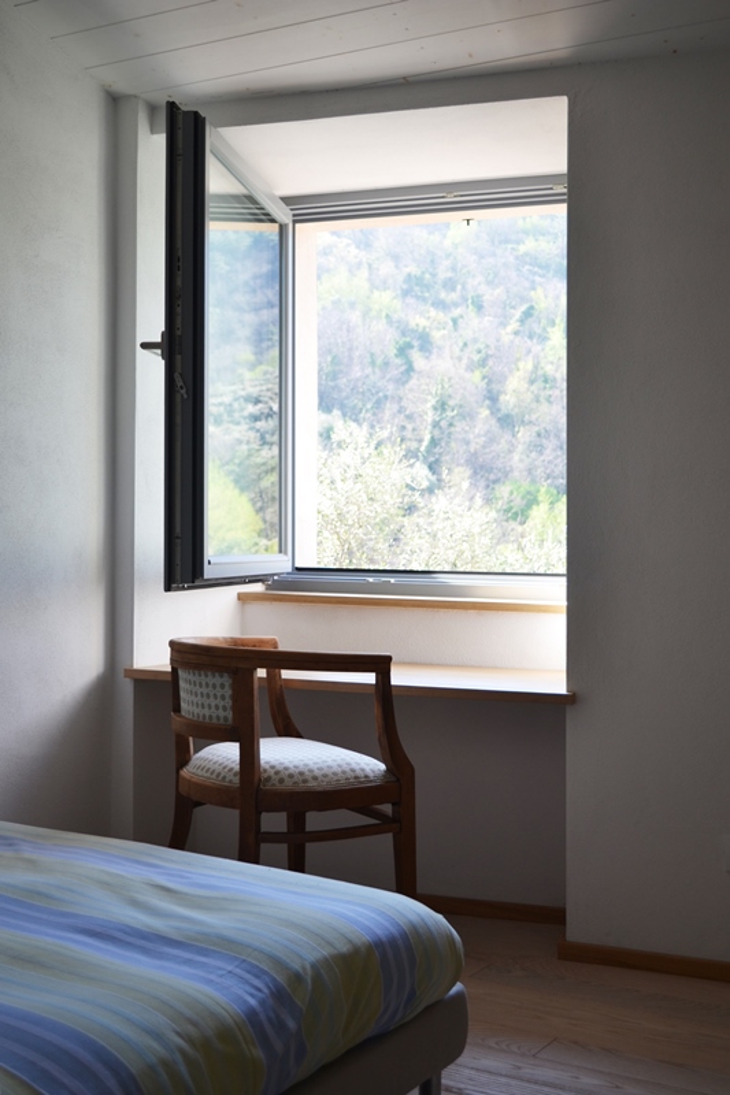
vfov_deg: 46.4
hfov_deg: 31.9
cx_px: 365
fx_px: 1278
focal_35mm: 42
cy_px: 548
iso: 100
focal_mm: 28
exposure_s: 1/80
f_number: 4.5
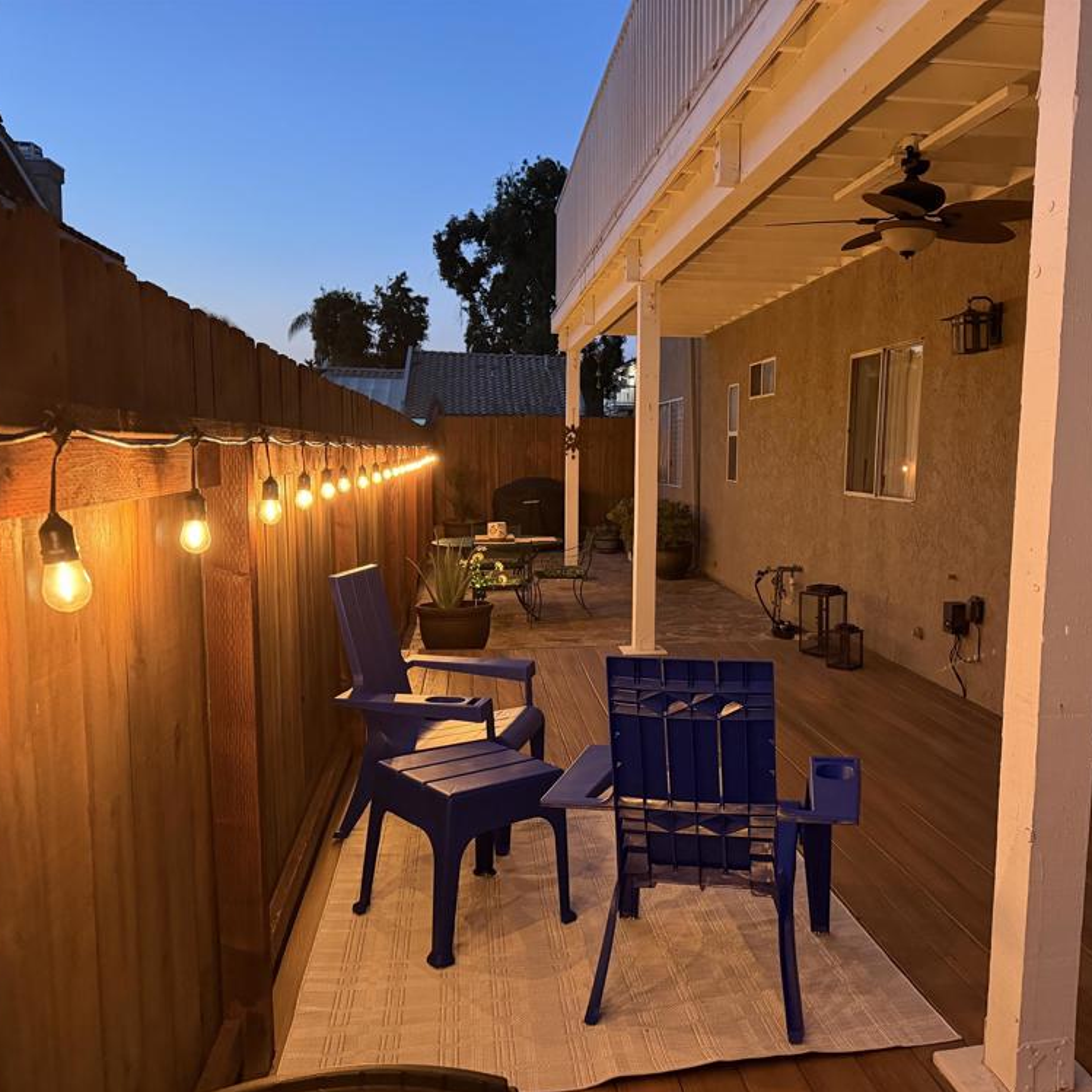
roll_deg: -2.2
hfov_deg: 55.0
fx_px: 1035
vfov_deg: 55.6
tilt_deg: -6.6
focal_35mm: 29
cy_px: 558
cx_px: 678
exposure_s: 1/30
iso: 800
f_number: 1.78
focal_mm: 6.76
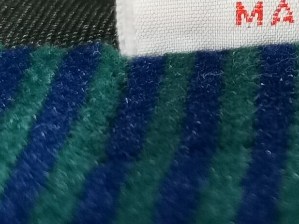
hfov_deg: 10.2
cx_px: 392
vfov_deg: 7.7
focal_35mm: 189
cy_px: -134
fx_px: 1632
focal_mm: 5.58
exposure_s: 1/50
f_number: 1.8
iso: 320
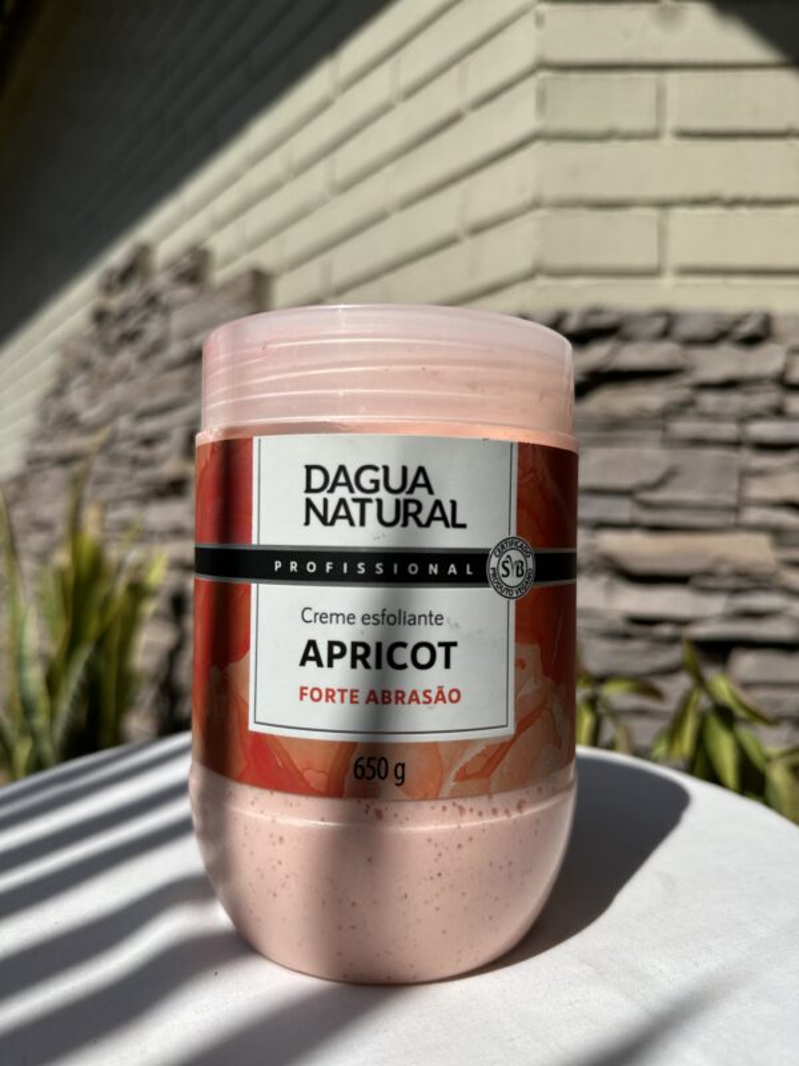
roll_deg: -2.7
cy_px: 533
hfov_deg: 56.8
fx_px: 739
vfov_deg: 71.6
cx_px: 400
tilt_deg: +1.9
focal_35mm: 24
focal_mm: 6.86
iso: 80
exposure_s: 1/10753
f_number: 1.78
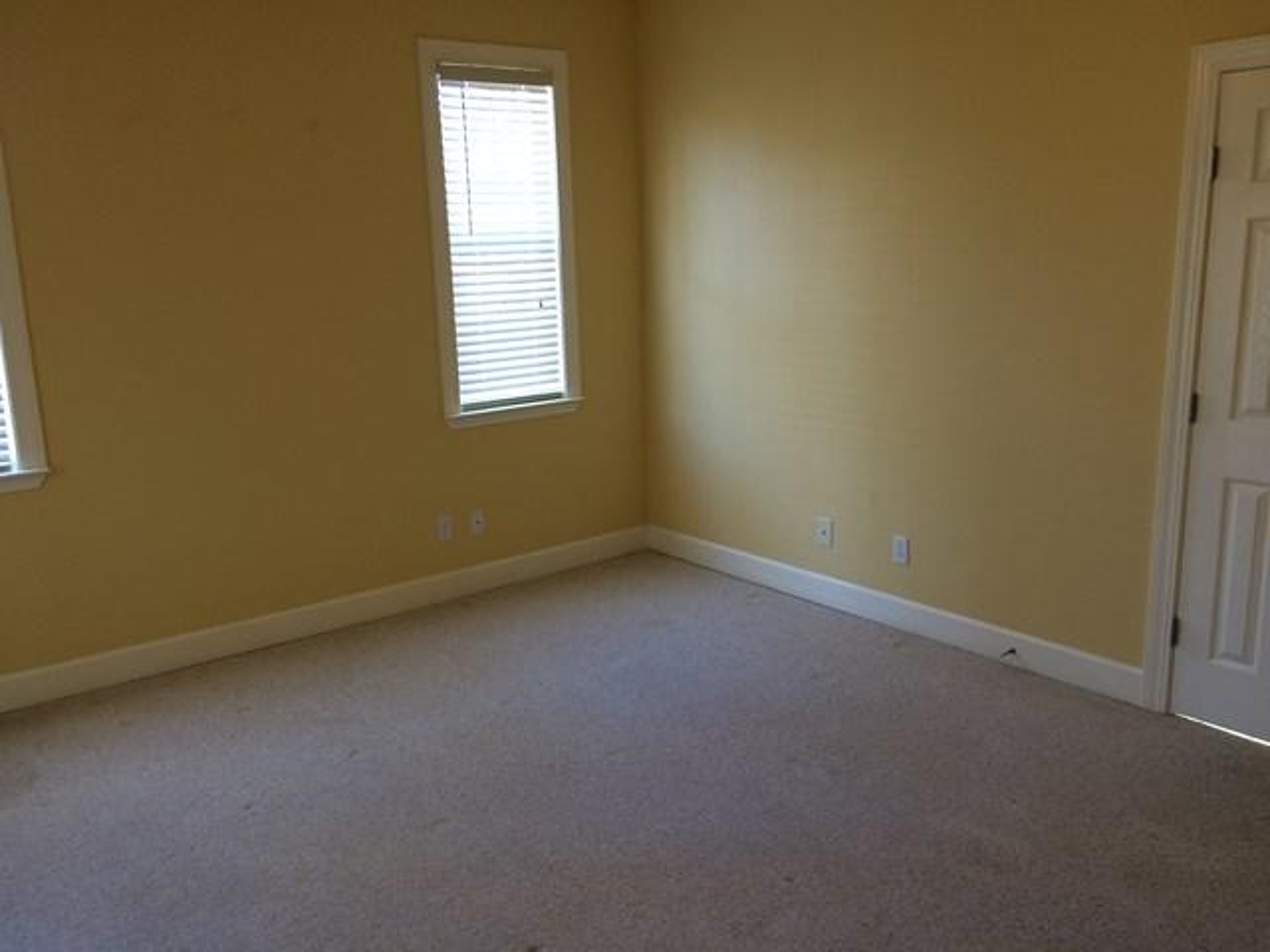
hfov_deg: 61.7
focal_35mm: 29
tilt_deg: -14.5
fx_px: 1064
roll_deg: +0.9
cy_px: 476
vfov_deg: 48.2
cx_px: 635
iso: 100
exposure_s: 1/30
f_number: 2.2
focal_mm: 4.15
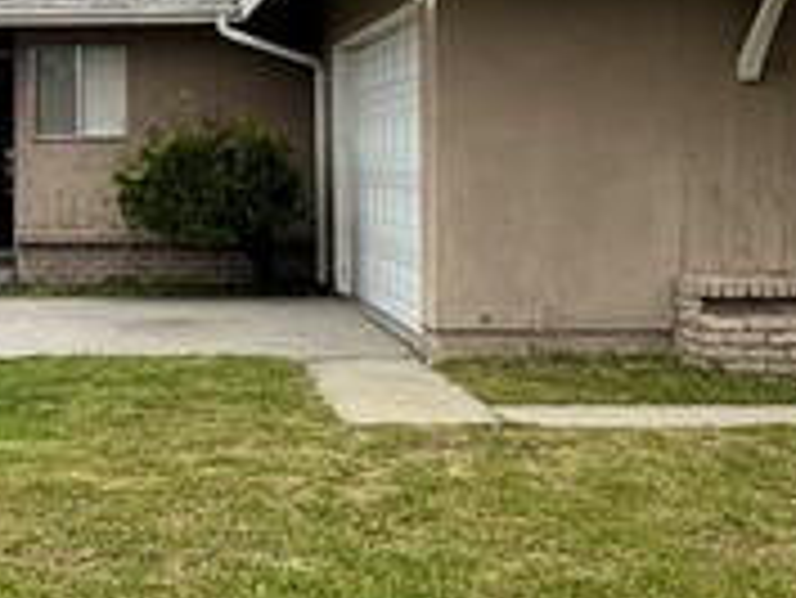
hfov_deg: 23.4
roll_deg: -0.1
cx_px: 72
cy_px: 153
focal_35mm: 81
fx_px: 1864
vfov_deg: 18.1
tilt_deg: +0.4
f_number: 2.2
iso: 50
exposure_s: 1/1416
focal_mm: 2.22
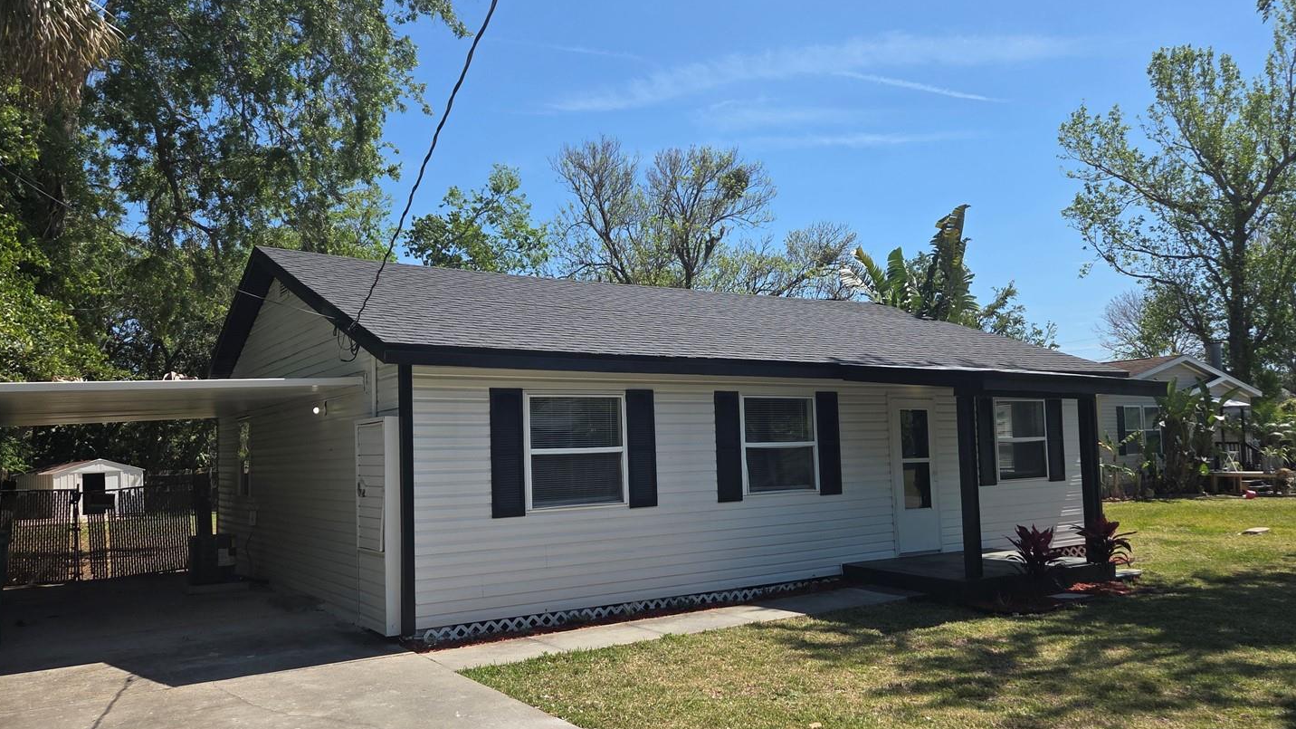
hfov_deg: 67.9
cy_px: 409
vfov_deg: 41.4
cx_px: 674
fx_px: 962
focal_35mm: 28
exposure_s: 1/4885
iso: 80
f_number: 1.8
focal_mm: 5.4
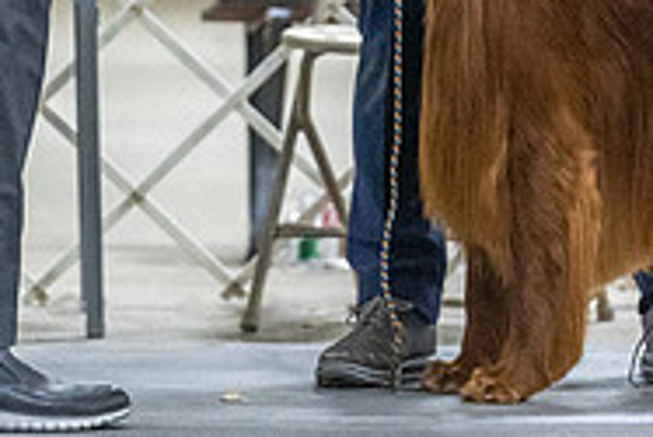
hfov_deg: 4.3
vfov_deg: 2.9
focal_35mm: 481
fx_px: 8731
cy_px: -173
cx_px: 604
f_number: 3.2
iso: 6400
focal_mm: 155
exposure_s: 1/400
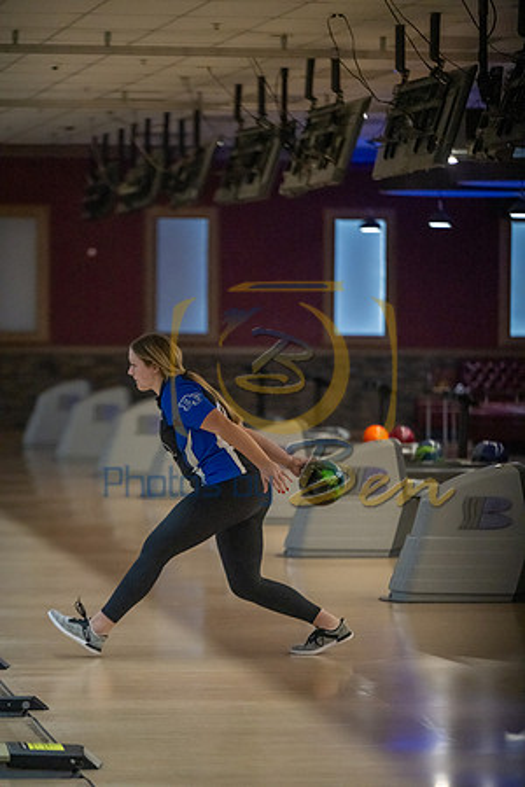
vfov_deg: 12.8
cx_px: 262
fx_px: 3500
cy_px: 394
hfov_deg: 8.6
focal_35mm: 160
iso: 4000
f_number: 2.8
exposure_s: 1/1000
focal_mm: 160
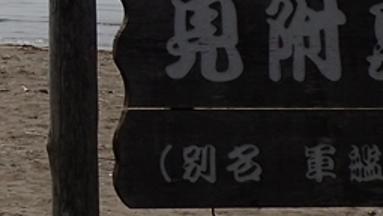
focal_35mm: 128
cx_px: -212
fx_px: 1301
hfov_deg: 15.3
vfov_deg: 9.0
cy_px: -192
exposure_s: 1/500
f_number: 8
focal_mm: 4.5
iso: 100
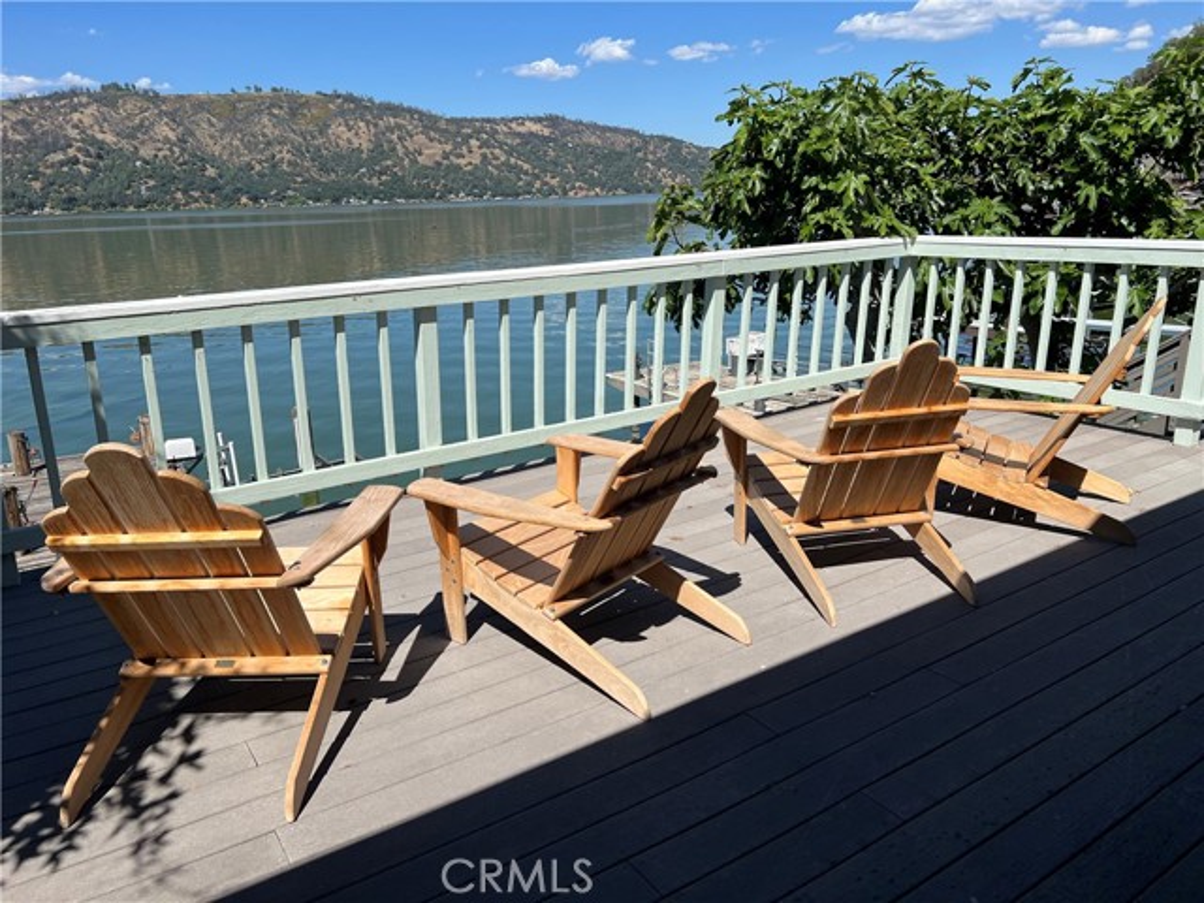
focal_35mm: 26
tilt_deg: -16.9
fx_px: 904
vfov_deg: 53.1
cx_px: 602
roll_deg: +2.3
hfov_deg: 67.3
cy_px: 452
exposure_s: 1/4444
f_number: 1.5
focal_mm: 5.7
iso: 50
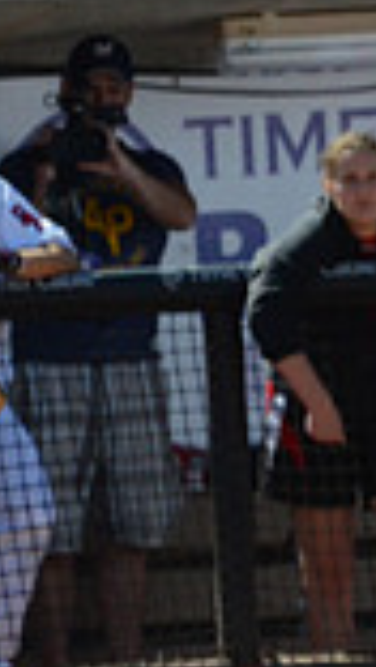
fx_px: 20658
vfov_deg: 1.8
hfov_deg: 1.0
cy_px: 423
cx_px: 667
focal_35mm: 1168
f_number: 5.3
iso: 1600
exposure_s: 1/8000
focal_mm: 200
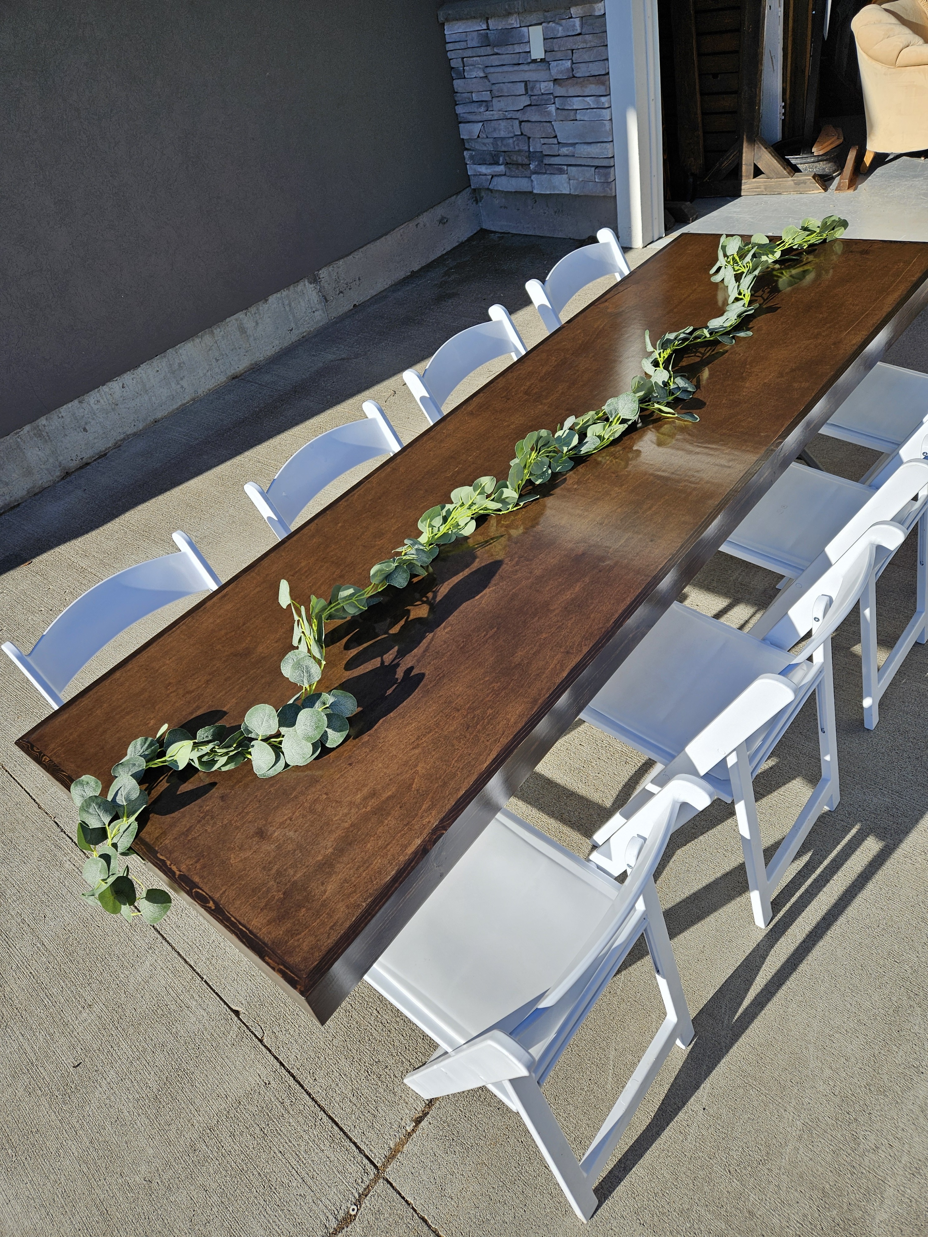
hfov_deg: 58.9
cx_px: 464
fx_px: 822
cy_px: 618
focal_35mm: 23
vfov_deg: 73.9
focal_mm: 5.4
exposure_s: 1/1742
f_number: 1.8
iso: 25
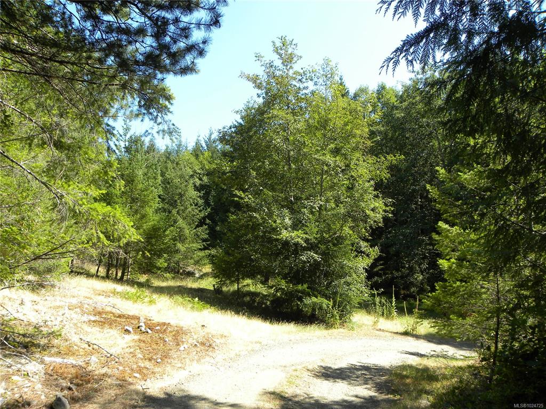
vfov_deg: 53.1
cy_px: 204
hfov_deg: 67.3
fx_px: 410
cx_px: 273
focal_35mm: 26
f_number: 4.5
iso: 64
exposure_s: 1/134
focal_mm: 4.6
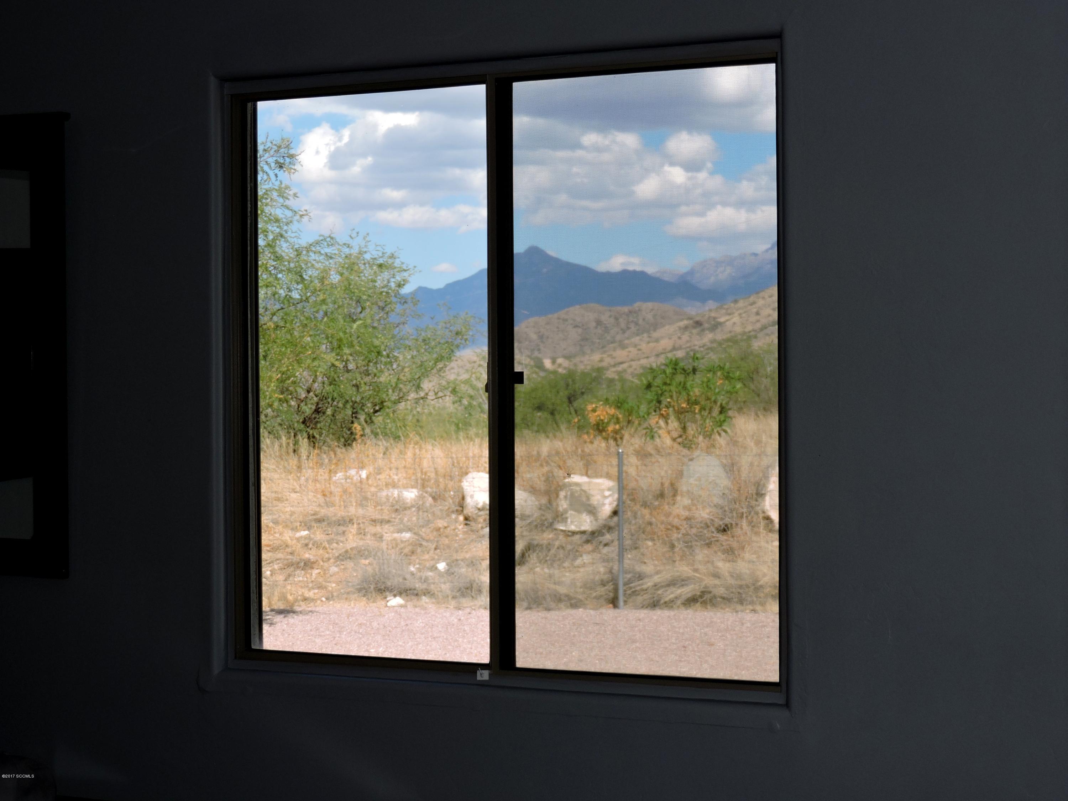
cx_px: 534
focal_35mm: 70
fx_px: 2160
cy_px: 400
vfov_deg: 21.0
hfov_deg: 27.8
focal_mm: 12.5
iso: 100
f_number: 3.9
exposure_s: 1/500
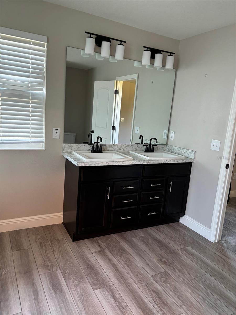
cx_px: 118
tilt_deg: -10.7
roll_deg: -5.2
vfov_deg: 67.3
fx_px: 236
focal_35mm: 26
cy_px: 158
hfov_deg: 53.1
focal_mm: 5.96
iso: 250
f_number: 1.6
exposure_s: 1/60
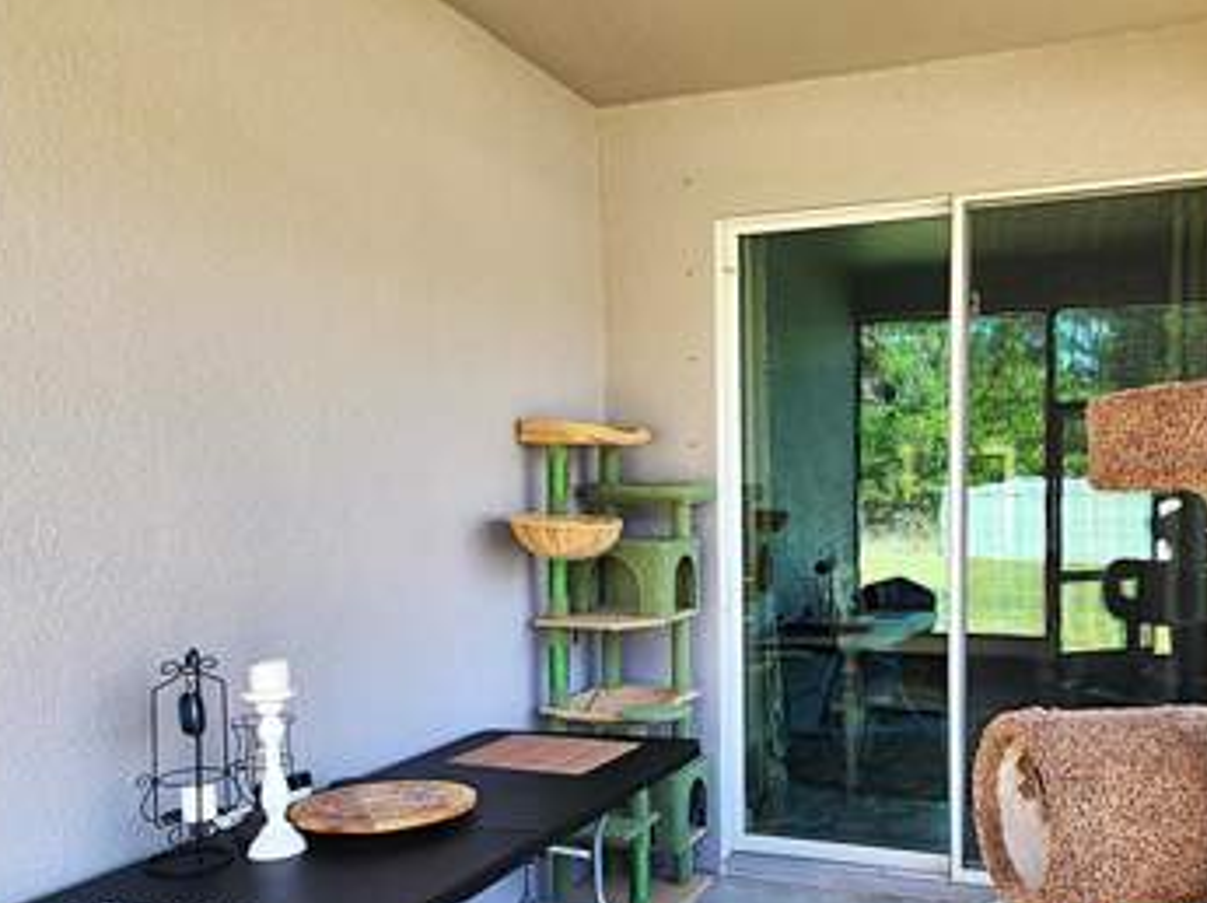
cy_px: 569
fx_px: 1115
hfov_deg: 55.8
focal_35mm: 32
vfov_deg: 43.7
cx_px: 791
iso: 40
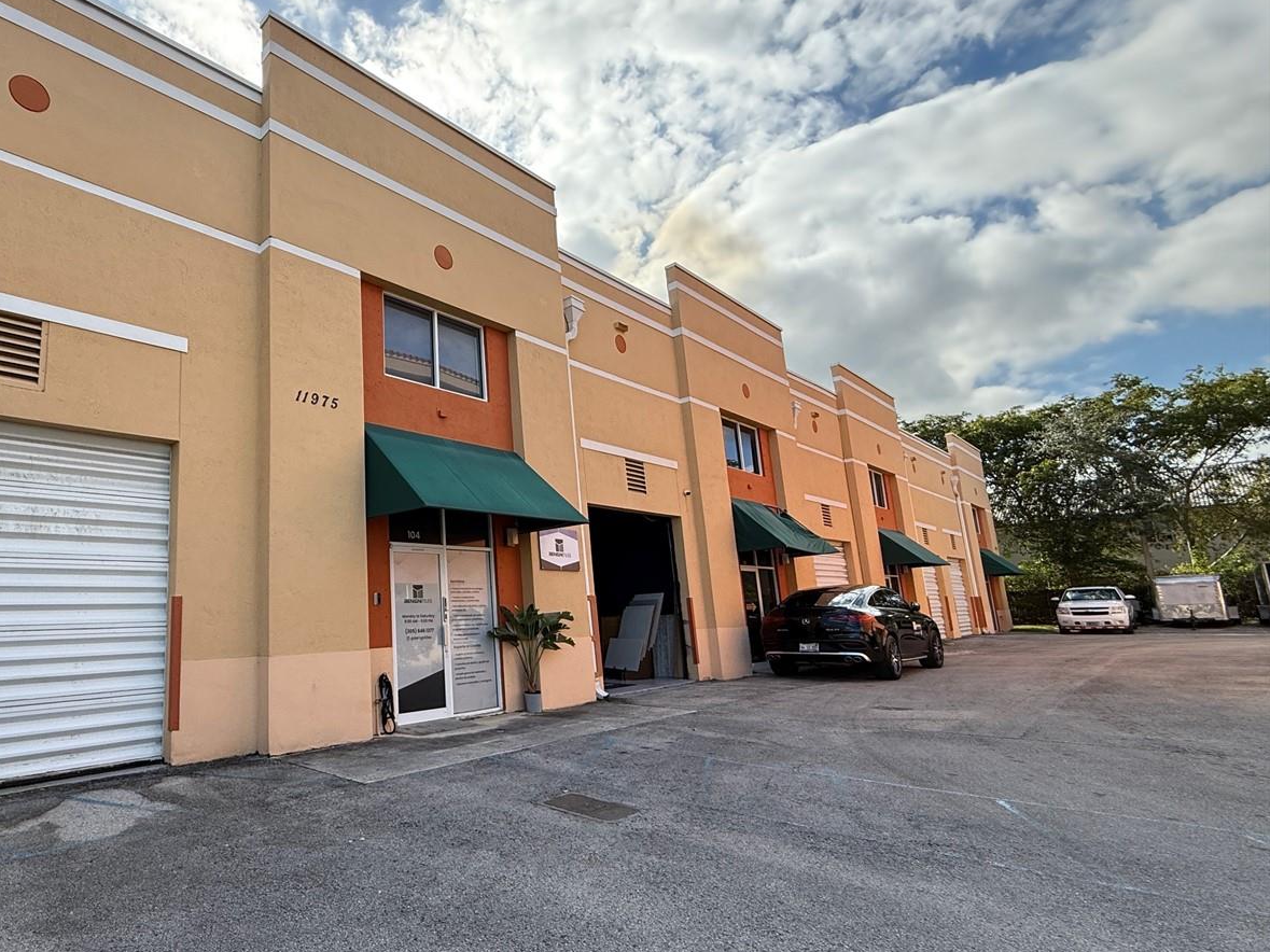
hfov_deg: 81.5
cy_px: 500
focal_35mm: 19
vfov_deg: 68.6
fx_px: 697
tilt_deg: +10.3
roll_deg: +2.4
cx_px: 410
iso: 64
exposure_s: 1/914
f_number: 2.2
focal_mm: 2.22
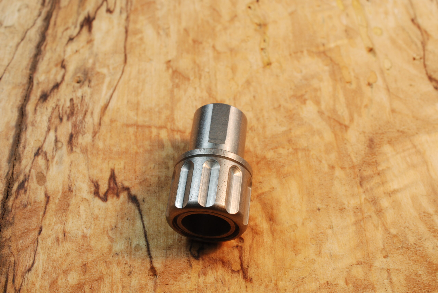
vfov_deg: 22.7
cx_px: 219
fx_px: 731
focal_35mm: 60
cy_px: 146
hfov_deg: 33.4
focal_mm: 40
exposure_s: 1/15
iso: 200
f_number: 22
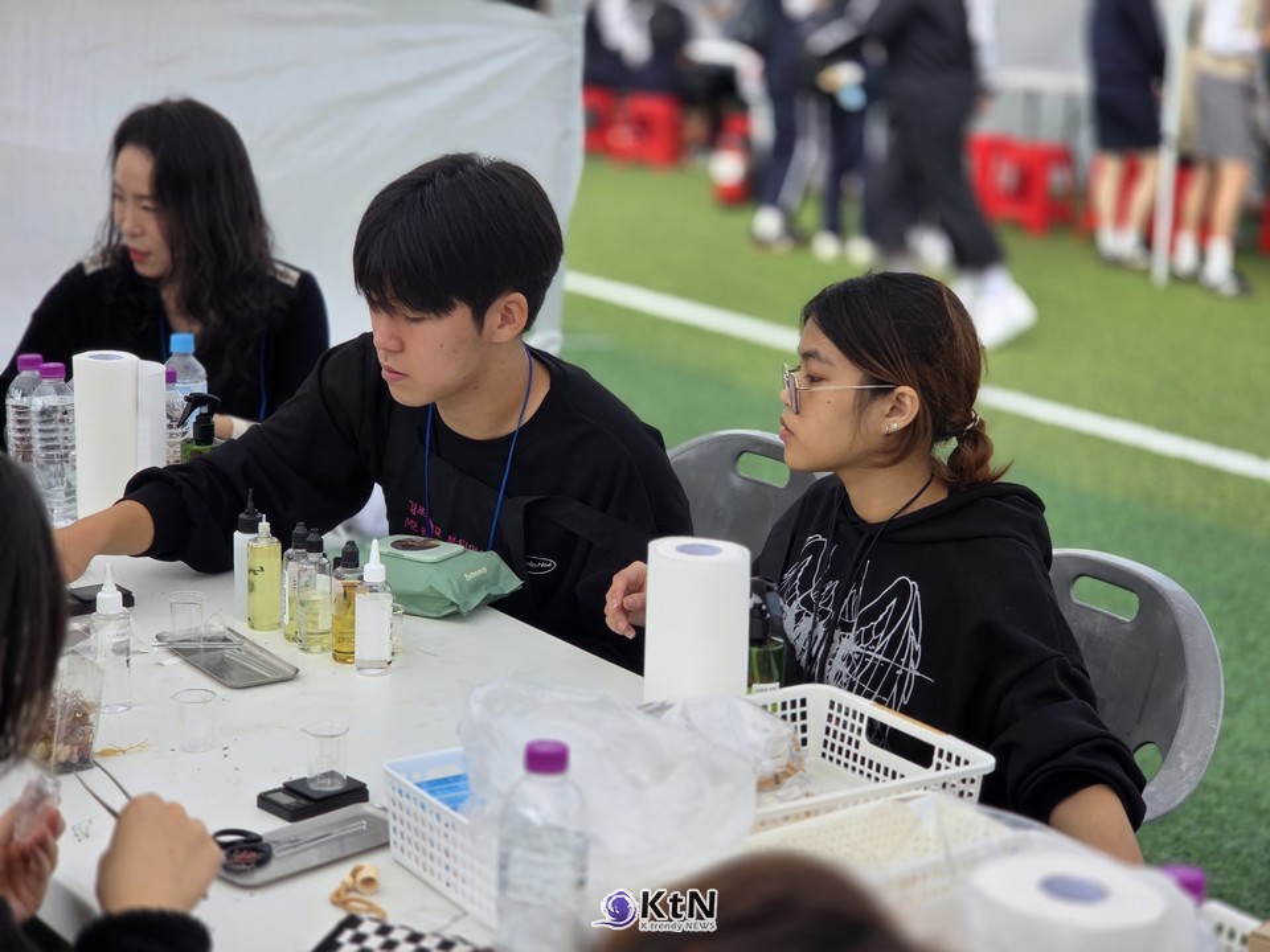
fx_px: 2531
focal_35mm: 69
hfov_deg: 28.2
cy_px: 476
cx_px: 635
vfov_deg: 21.3
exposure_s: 1/471
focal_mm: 7
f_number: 2.4
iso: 25
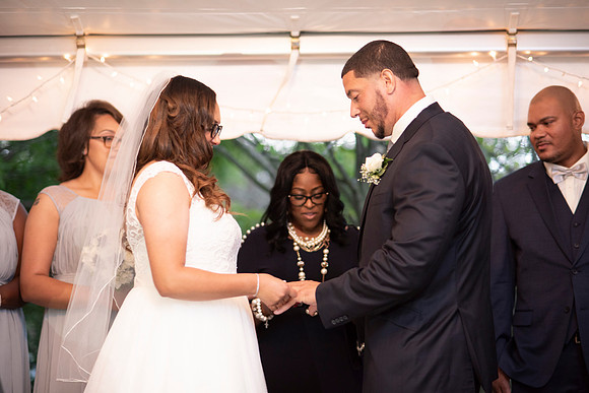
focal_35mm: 85
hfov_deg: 23.9
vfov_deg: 16.1
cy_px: 196
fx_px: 1391
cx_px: 294
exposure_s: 1/160
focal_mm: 85
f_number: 2
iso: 500
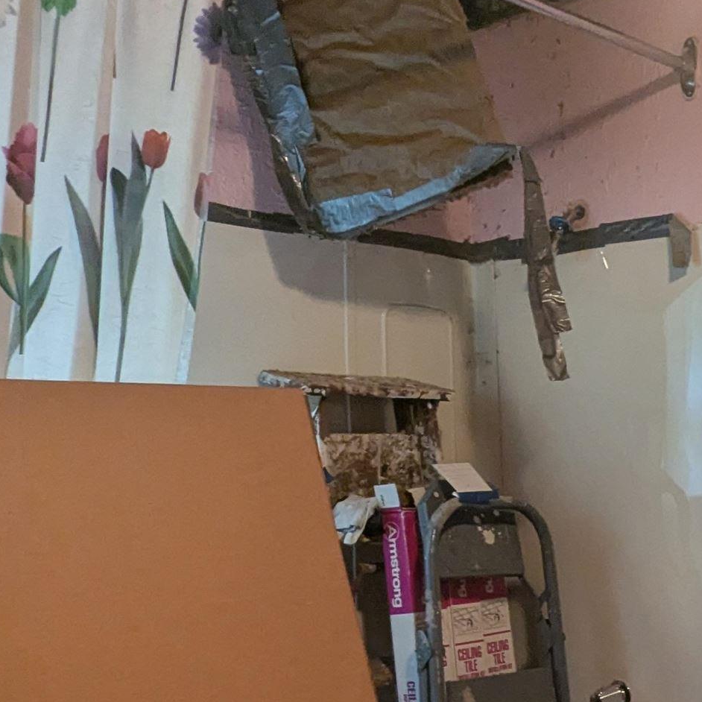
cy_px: 531
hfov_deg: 34.2
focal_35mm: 46
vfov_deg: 35.9
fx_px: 1055
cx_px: 668
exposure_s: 1/30
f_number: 2.2
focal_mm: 2.35
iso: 196
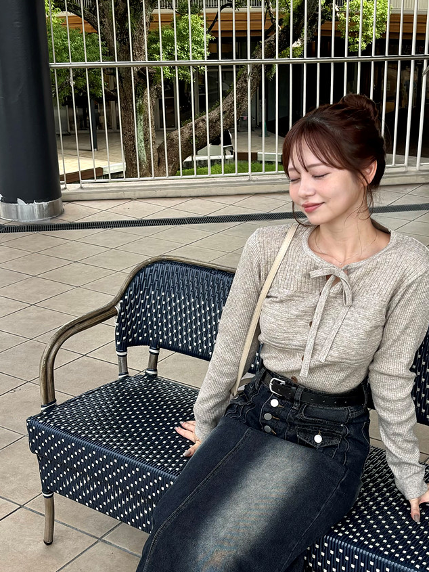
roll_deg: +2.1
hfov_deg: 35.1
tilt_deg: -21.8
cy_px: 410
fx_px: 677
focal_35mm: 41
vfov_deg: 44.6
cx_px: 247
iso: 50
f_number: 1.6
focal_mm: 5.96
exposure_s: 1/662
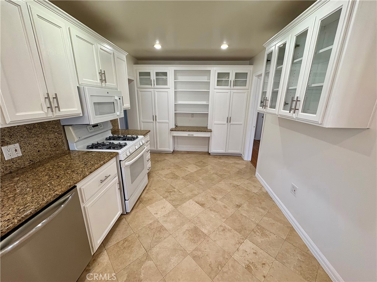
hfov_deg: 102.1
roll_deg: -0.9
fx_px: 152
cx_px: 188
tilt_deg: -15.7
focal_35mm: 14
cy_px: 141
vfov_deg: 85.7
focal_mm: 2.22
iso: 160
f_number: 2.2
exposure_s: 1/120
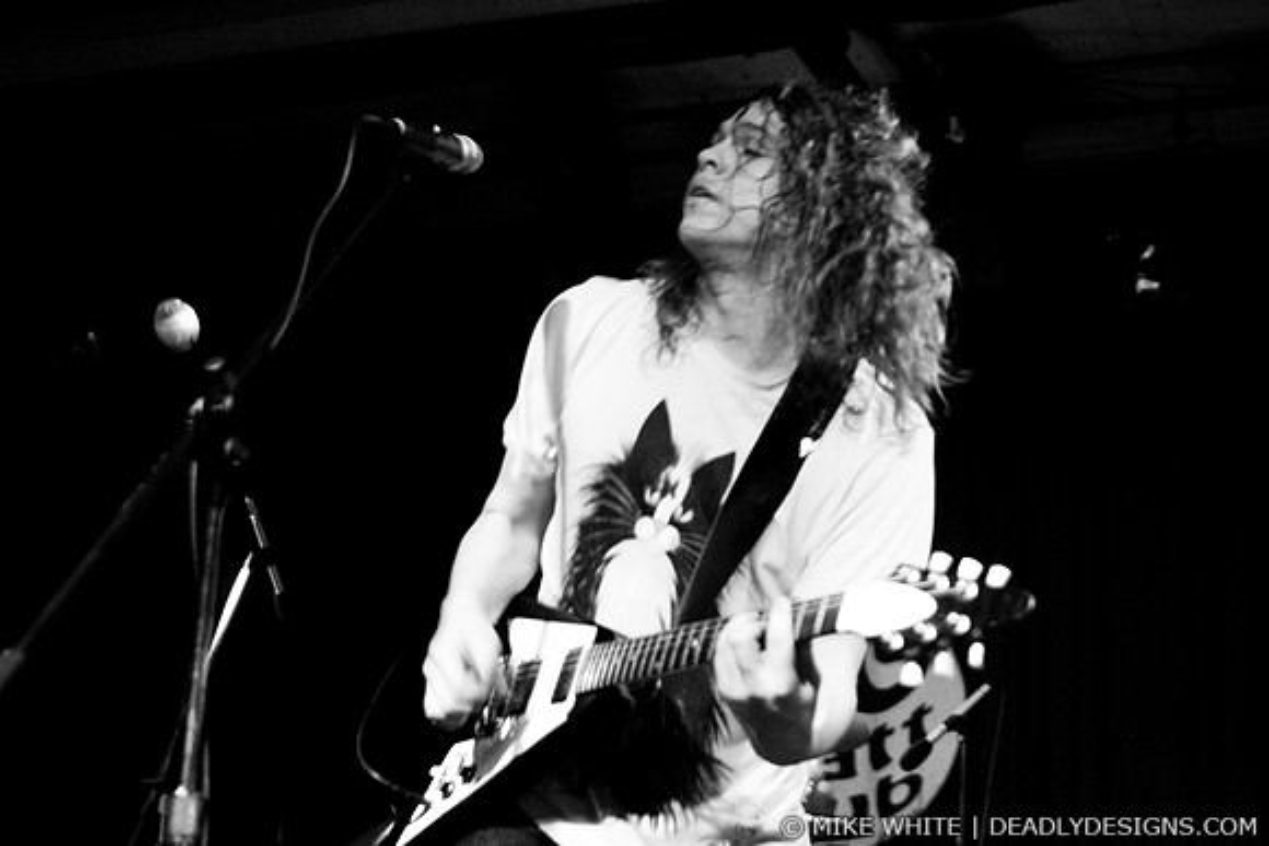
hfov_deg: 43.6
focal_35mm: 45
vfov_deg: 29.9
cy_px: 423
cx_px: 634
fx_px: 1587
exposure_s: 1/50
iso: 1000
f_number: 1.4
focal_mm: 30
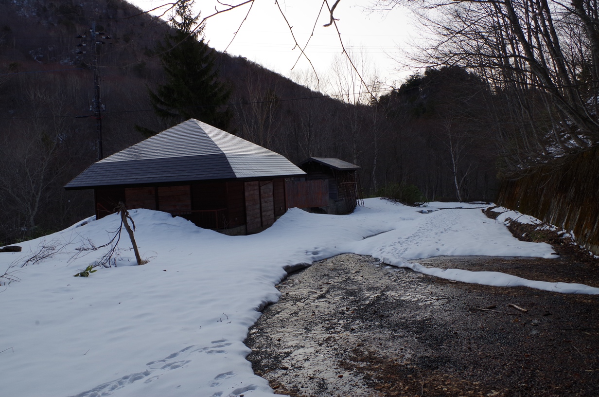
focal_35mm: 30
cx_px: 300
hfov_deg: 62.0
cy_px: 198
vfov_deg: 43.4
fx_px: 498
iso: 400
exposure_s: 1/100
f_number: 11
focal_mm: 20
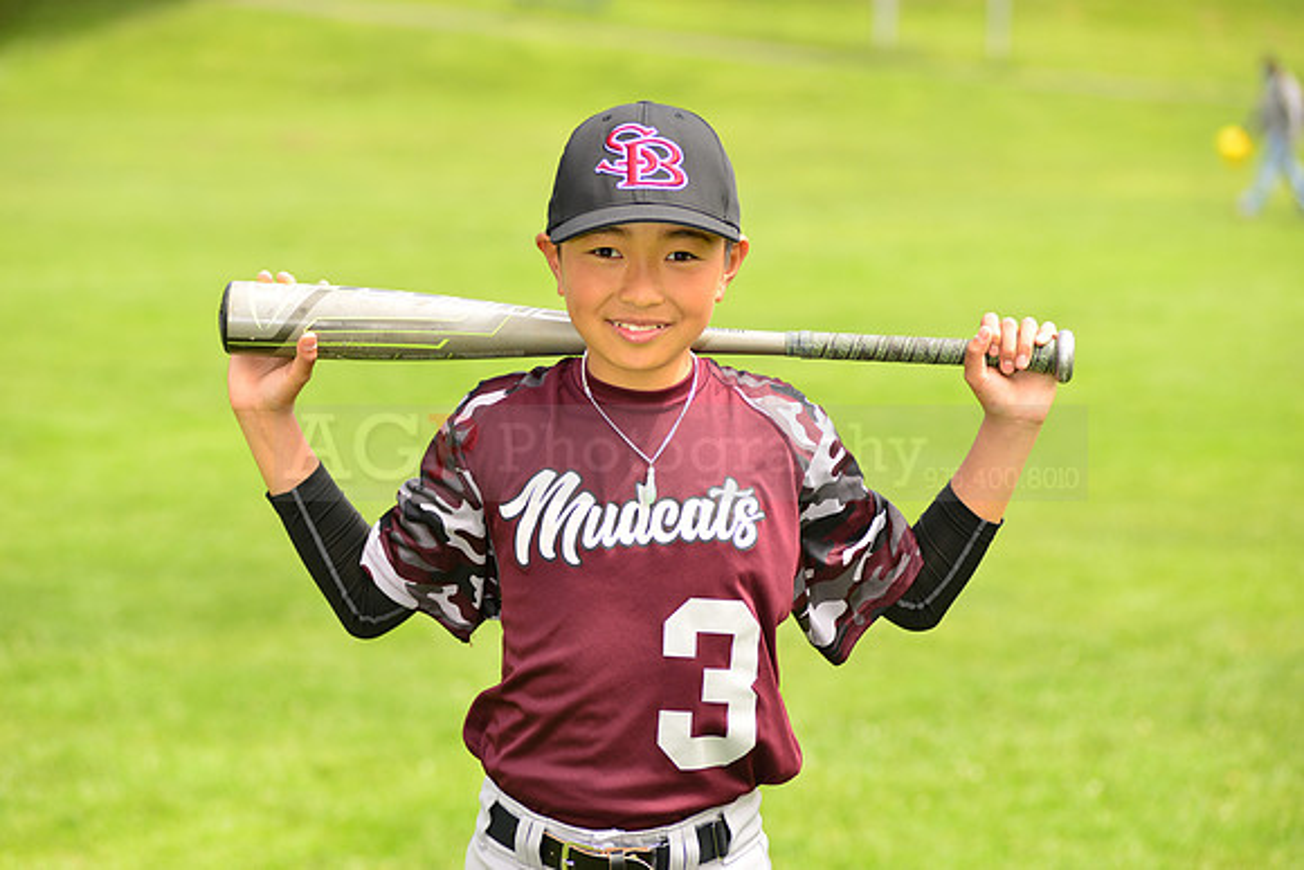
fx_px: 4529
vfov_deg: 11.0
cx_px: 652
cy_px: 435
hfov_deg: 16.4
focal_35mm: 125
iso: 100
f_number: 5
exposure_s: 1/250
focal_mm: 125
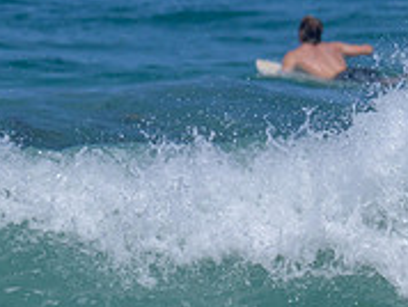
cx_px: 705
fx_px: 22944
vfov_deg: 0.8
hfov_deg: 1.0
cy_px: 315
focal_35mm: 1944
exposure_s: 1/2000
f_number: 11
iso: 500
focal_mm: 460
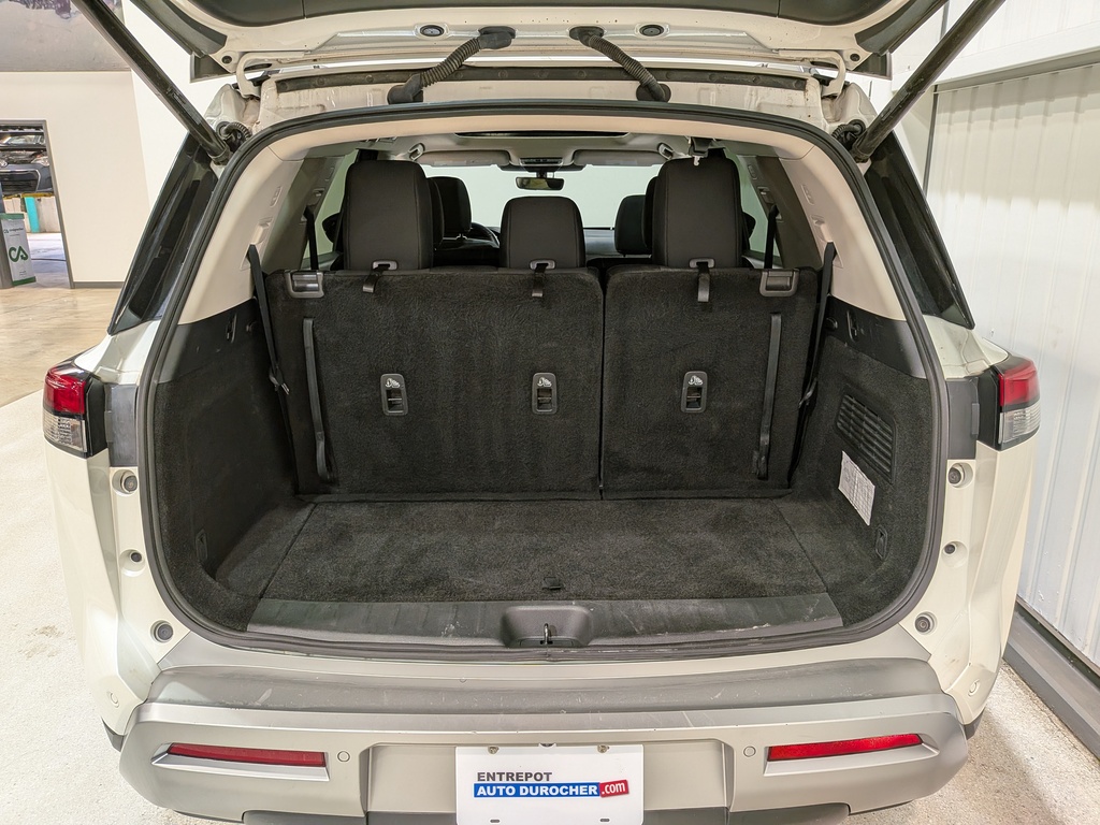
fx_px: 763
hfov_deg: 71.6
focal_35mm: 24
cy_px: 412
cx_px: 550
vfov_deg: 56.8
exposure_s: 1/120
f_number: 1.7
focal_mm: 4.53
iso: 165
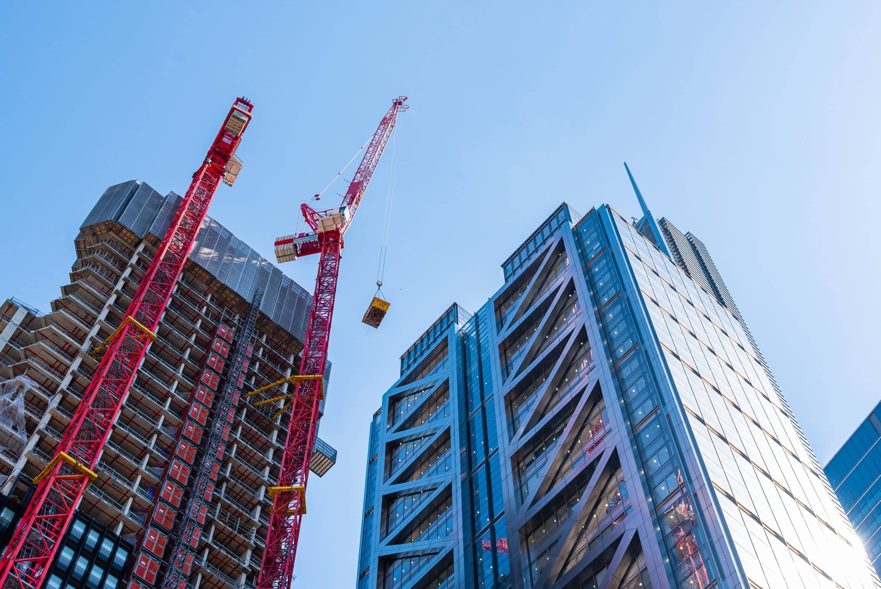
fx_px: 1151
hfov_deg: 41.8
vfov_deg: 28.6
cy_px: 253
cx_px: 486
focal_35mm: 47
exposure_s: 1/160
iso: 100
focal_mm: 38
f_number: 7.1
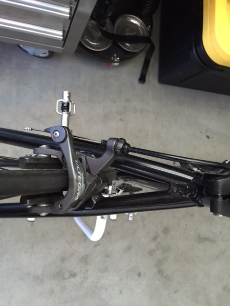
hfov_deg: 48.2
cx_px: 115
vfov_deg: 61.7
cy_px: 153
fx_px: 257
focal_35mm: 29
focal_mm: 4.15
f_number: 2.2
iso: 125
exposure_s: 1/4
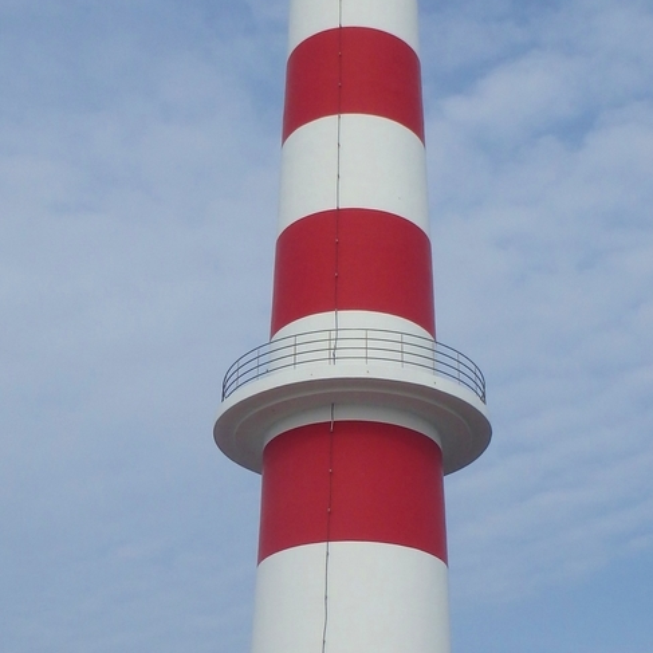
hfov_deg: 28.2
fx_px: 1302
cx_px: 349
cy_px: 390
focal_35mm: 61
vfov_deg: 28.1
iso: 125
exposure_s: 1/250
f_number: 11
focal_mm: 5
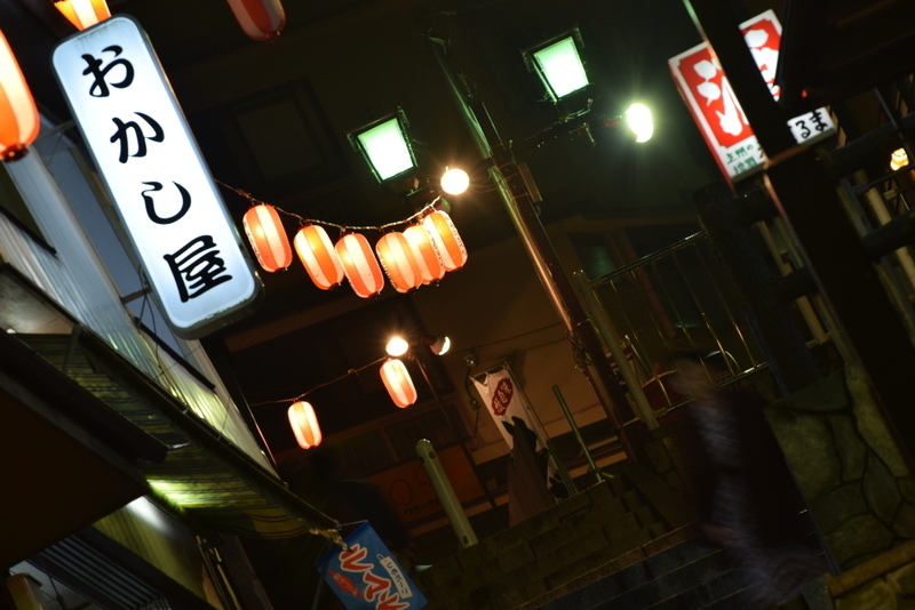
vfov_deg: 5.0
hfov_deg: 7.4
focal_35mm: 278
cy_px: 305
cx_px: 458
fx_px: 7055
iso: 100
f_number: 9
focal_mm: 185
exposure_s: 1/3
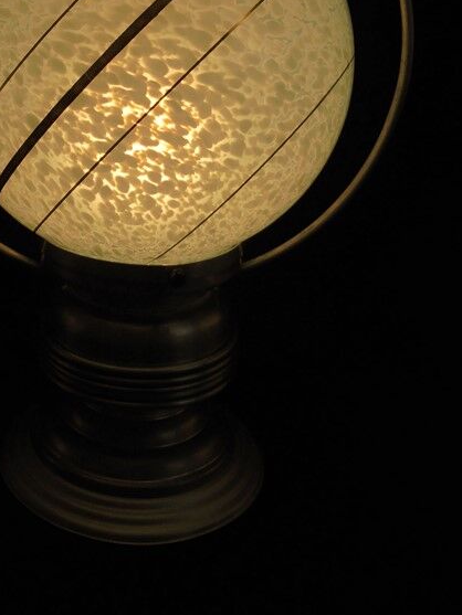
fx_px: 747
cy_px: 157
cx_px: 117
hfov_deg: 33.7
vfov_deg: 43.4
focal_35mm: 42
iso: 100
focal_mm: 4.6
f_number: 3.5
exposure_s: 1/200
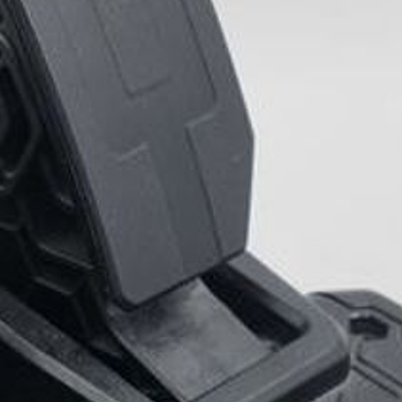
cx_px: -23
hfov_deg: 12.8
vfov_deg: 12.4
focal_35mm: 134
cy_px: 586
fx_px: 1761
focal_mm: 6.7
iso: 50
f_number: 1.8
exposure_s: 1/100
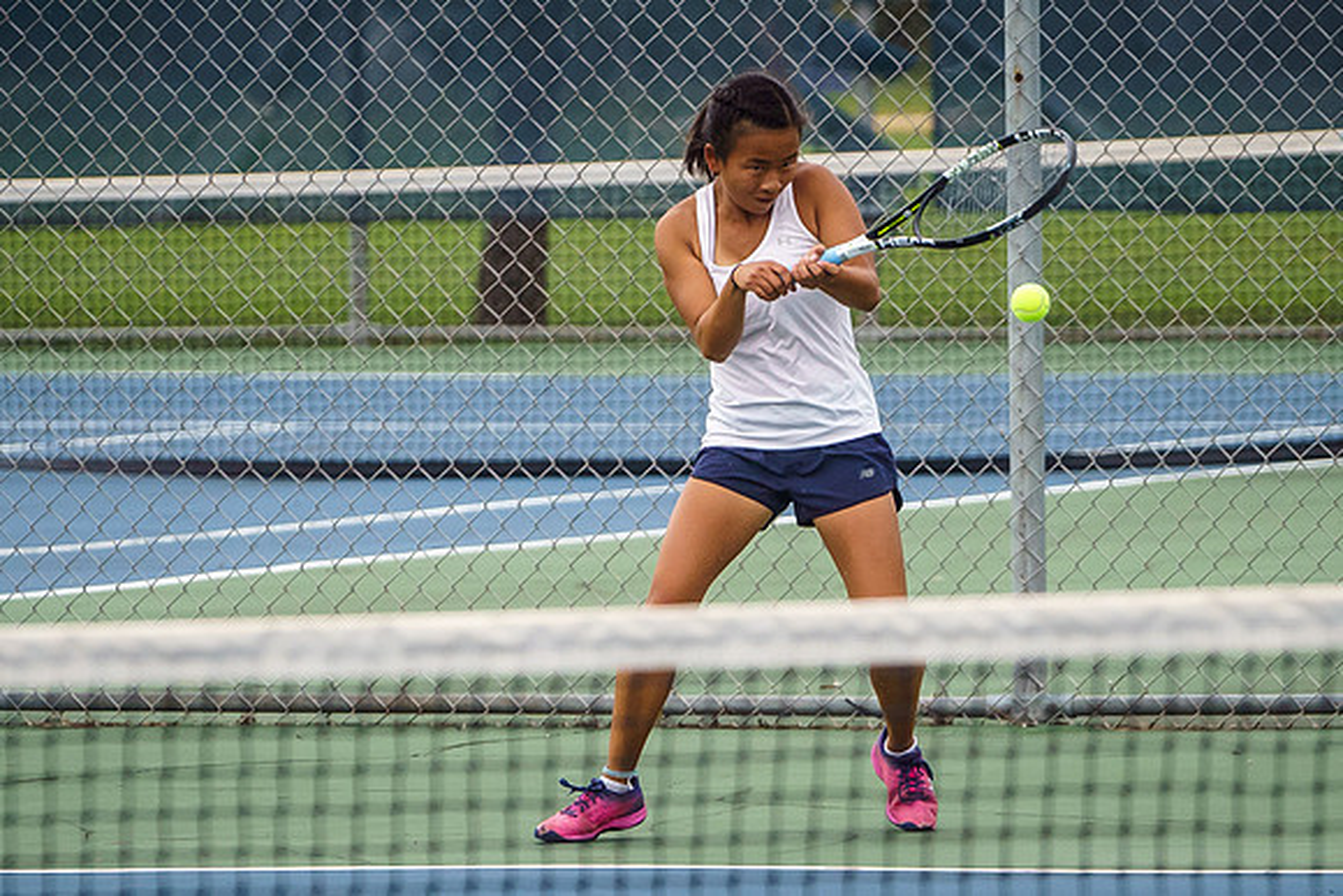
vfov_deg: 3.0
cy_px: 575
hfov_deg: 4.5
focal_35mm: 462
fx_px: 17237
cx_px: 742
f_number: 4.5
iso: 1250
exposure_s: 1/2500
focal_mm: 200
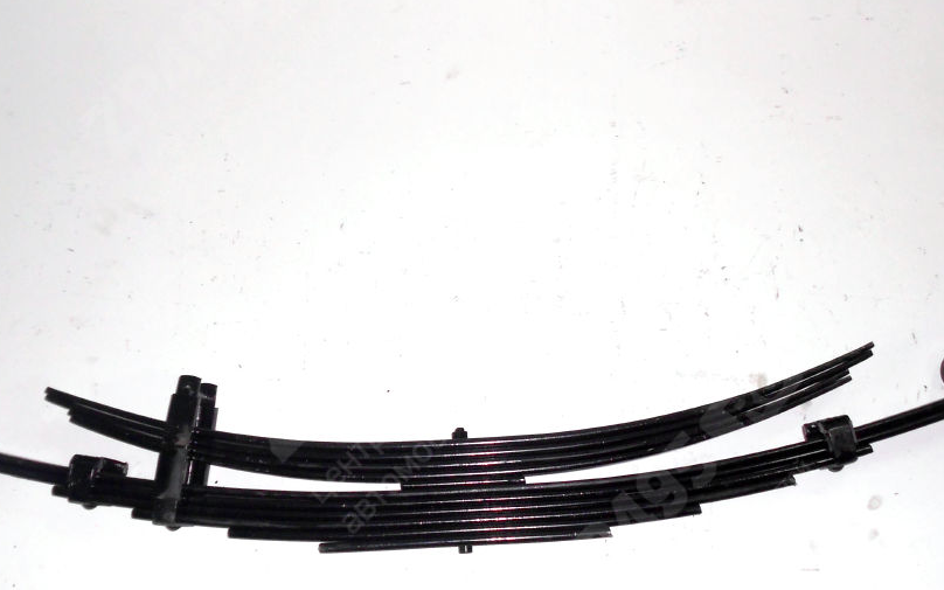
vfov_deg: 30.5
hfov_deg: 47.2
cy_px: 273
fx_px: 1081
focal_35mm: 42
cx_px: 445
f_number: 3.6
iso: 200
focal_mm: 6
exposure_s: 1/30
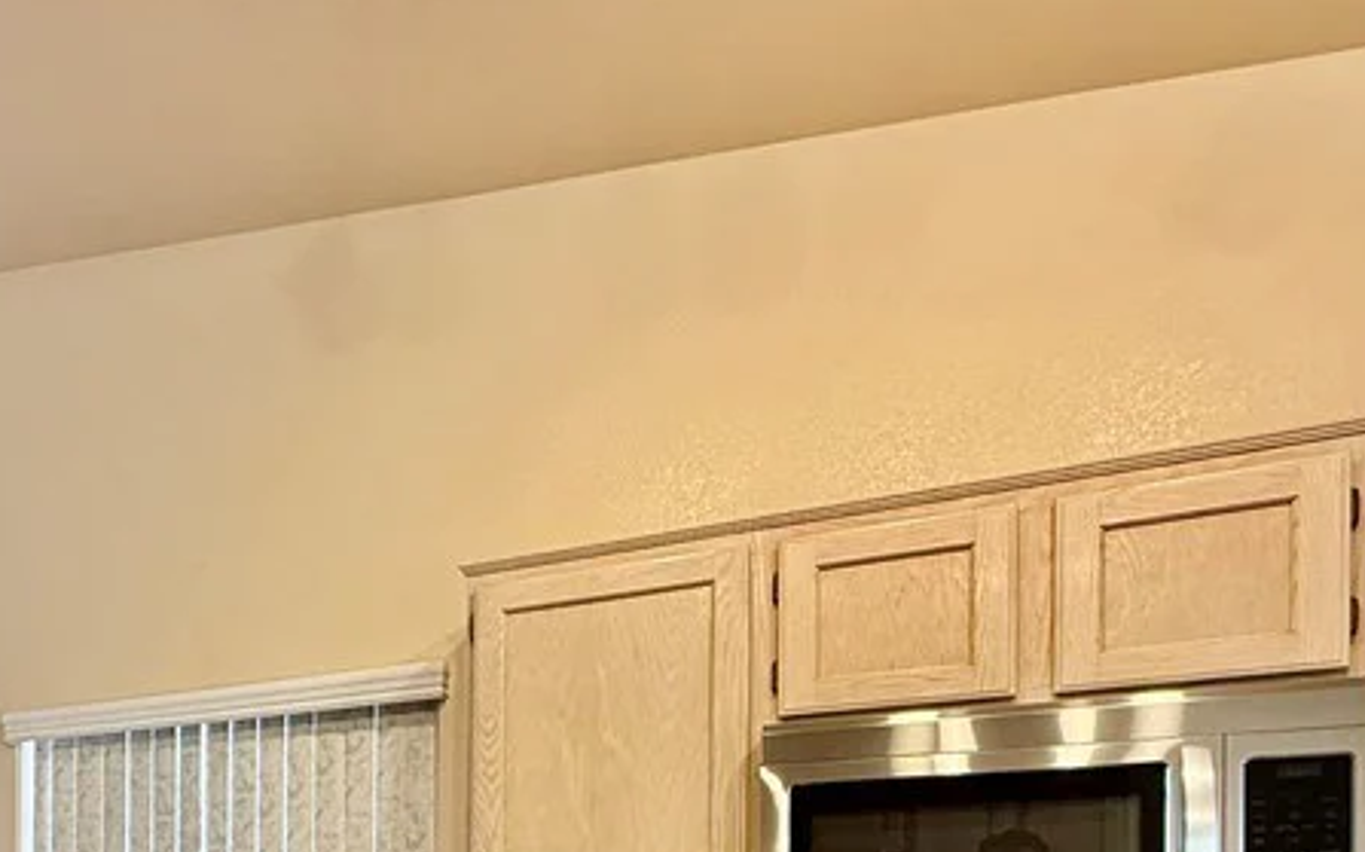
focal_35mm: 34
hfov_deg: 50.2
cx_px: 128
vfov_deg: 32.5
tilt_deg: +0.3
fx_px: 1264
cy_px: 947
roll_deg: -0.1
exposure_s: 1/120
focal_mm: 2.22
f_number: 2.2
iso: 250
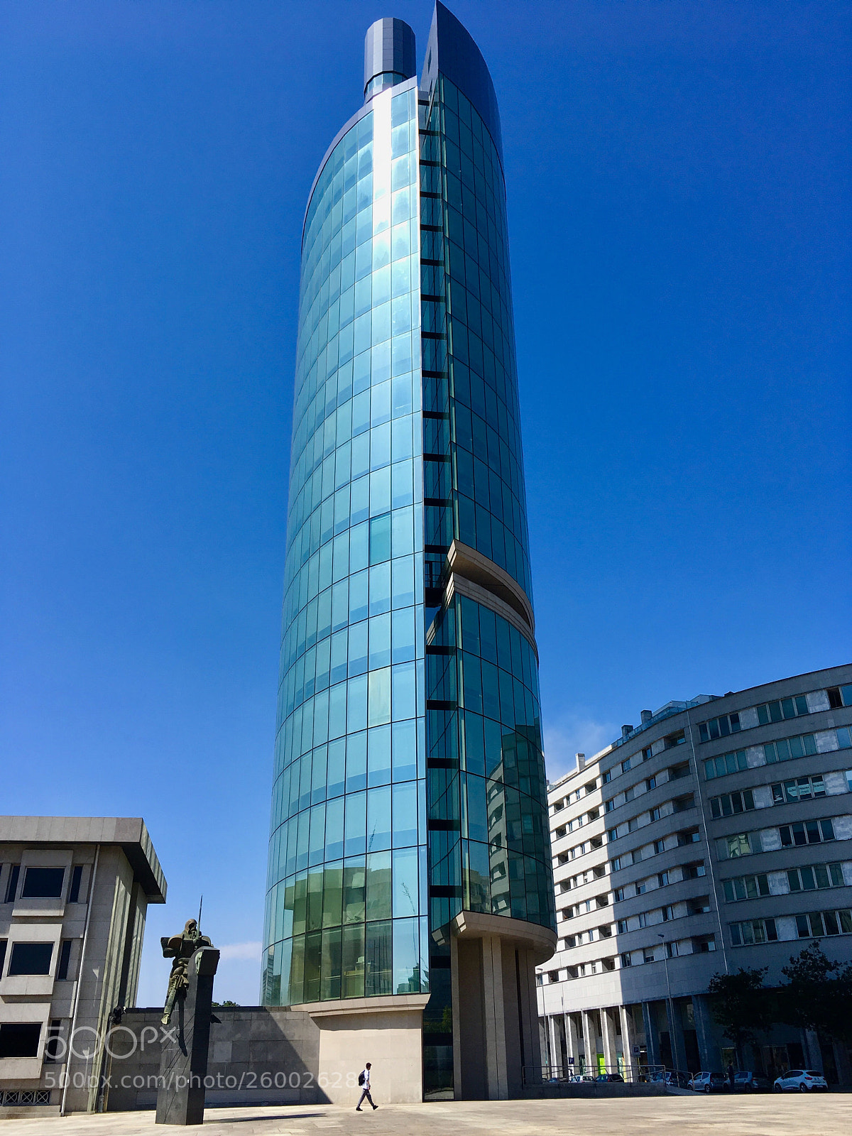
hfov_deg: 48.2
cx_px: 426
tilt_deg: +27.4
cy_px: 568
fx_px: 952
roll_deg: +1.3
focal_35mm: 29
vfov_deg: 61.7
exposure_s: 1/1789
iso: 25
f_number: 2.2
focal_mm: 4.15
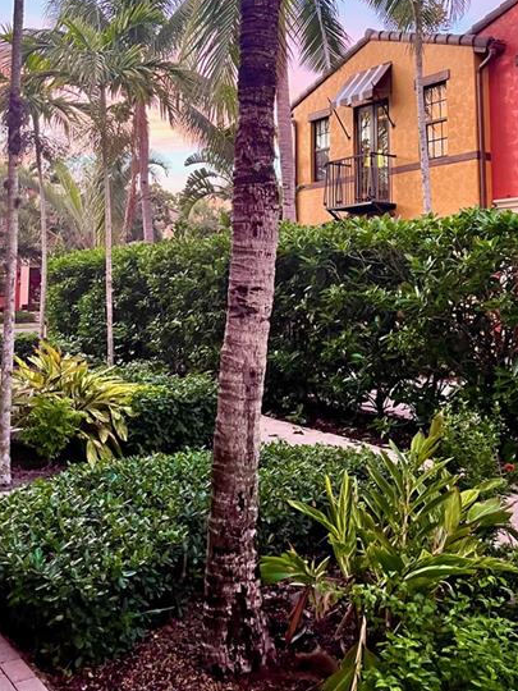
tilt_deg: +5.3
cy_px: 209
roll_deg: -0.4
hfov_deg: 38.7
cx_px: 255
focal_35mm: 37
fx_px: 738
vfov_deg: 48.9
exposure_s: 1/60
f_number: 1.6
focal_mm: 5.1
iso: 500
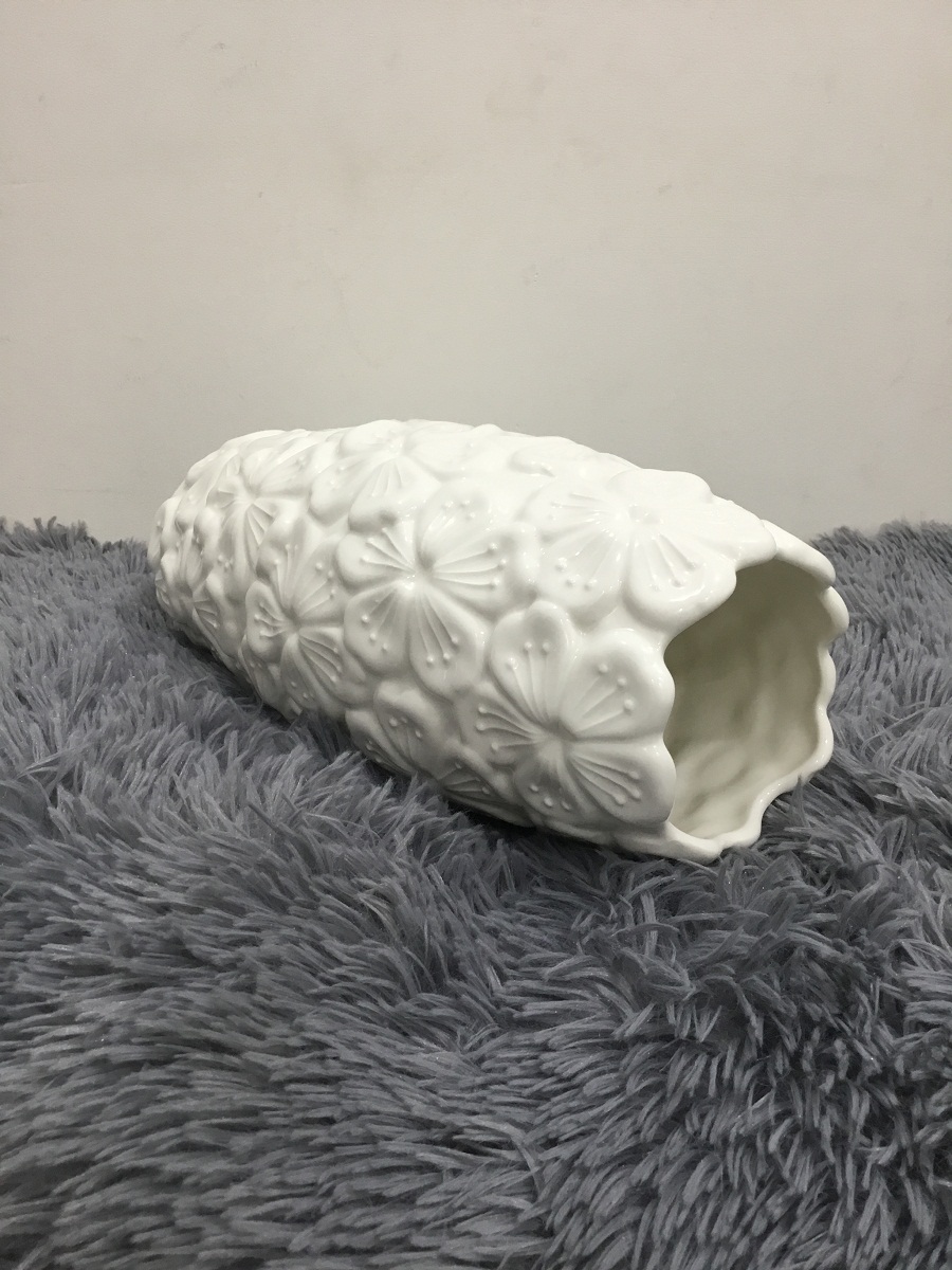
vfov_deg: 58.4
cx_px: 476
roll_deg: +0.5
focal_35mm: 31
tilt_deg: -17.9
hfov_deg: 45.4
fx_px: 1137
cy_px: 635
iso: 80
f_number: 2.4
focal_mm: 3.3
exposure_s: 1/33
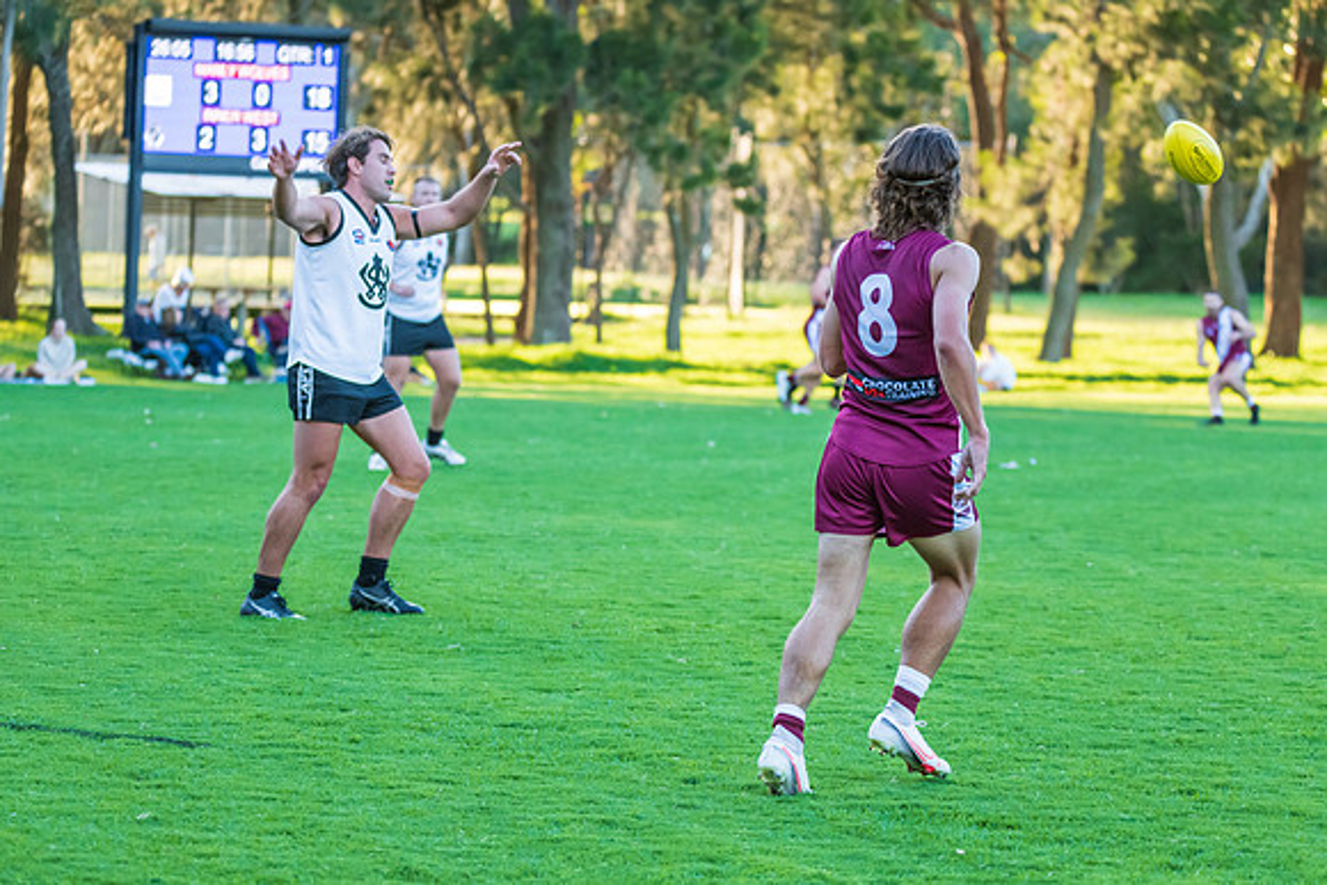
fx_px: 5960
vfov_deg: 8.5
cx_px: 622
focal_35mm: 162
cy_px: 415
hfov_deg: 12.7
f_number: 5.6
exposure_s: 1/500
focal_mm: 150
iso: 1600
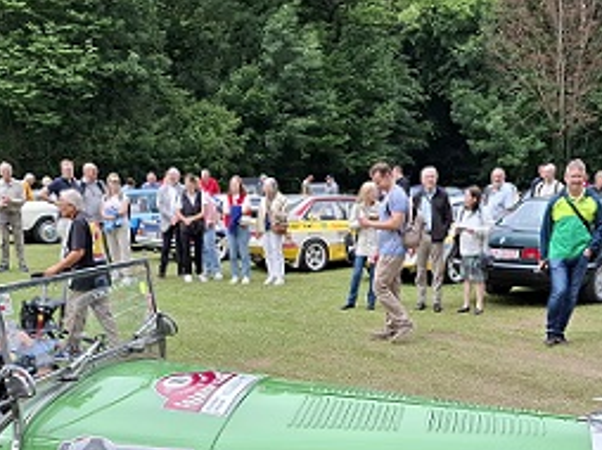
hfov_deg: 38.2
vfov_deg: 27.7
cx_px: 316
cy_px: 431
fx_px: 869
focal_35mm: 50
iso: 50
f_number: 1.8
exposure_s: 1/845
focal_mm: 5.54
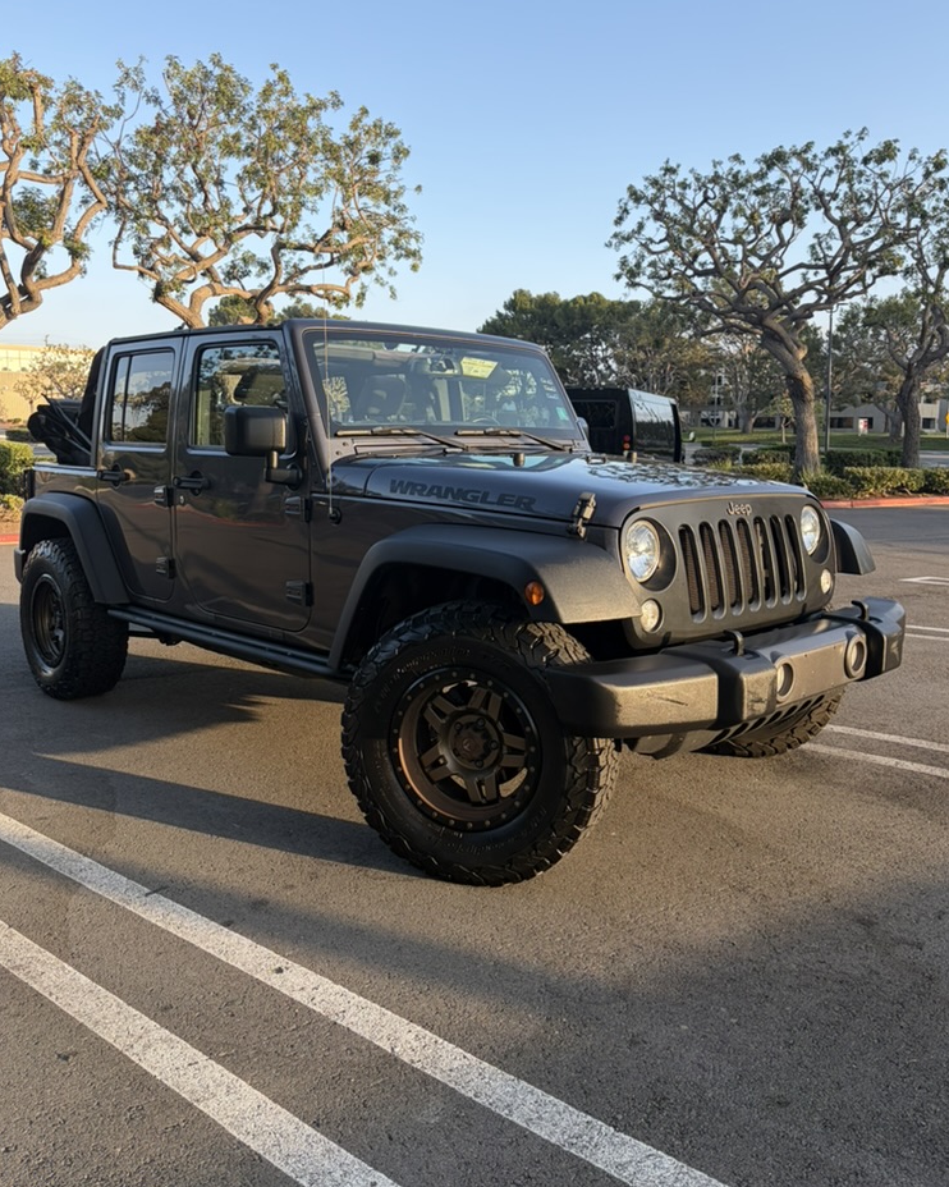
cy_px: 535
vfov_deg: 62.1
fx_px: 983
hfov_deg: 51.5
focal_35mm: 28
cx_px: 483
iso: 50
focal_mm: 5.96
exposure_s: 1/687
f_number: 1.6
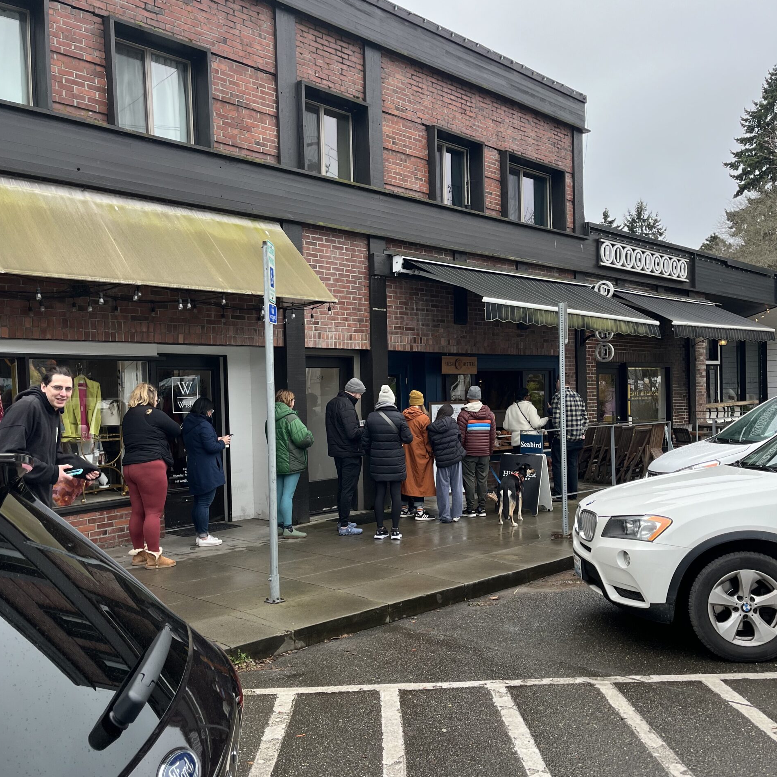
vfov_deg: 52.5
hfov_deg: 52.5
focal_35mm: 31
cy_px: 411
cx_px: 390
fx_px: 787
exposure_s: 1/542
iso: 50
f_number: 1.6
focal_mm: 5.1
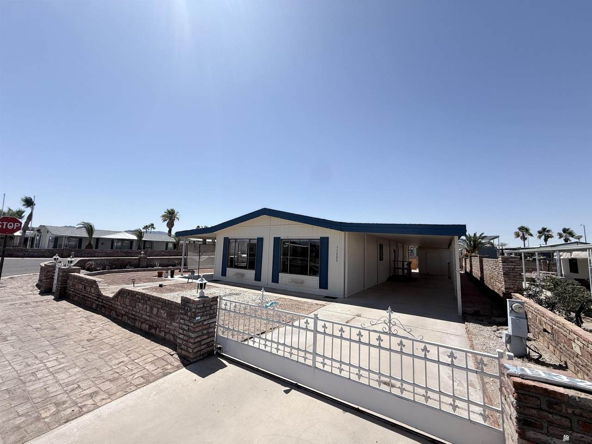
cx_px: 296
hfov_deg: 102.1
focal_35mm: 14
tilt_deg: +7.5
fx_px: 239
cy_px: 222
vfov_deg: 85.7
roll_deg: -2.1
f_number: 2.2
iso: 50
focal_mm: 2.22
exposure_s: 1/3289
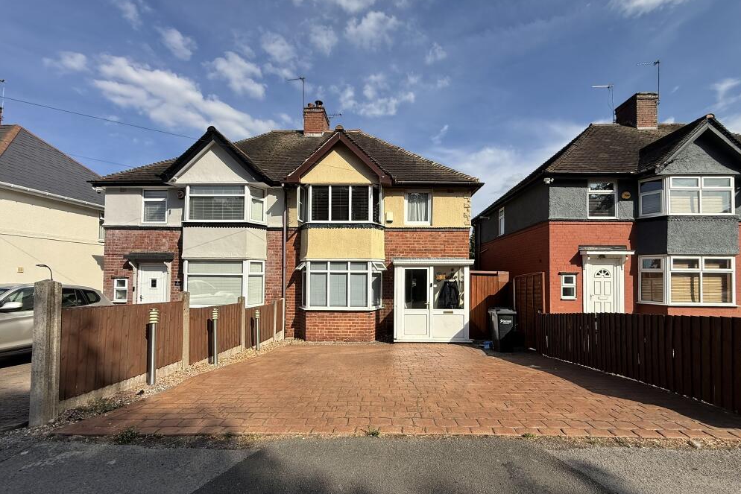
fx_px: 309
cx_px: 381
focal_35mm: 15
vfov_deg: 77.2
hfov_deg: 100.4
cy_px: 270
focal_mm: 2.22
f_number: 2.2
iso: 50
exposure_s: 1/2611
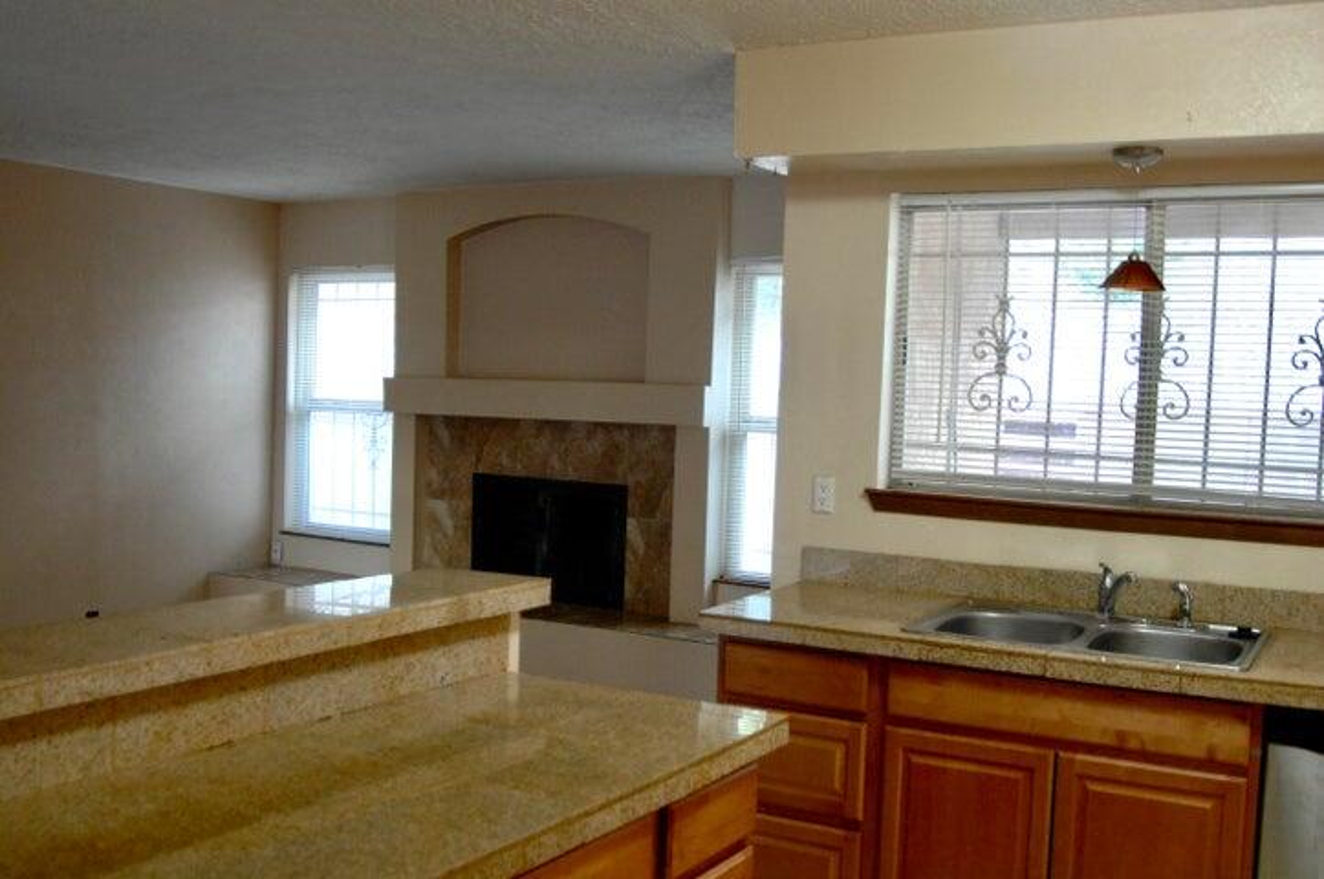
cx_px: 662
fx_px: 1322
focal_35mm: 36
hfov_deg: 53.2
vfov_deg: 36.8
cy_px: 440
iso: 800
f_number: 3.5
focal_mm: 24
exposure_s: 1/25
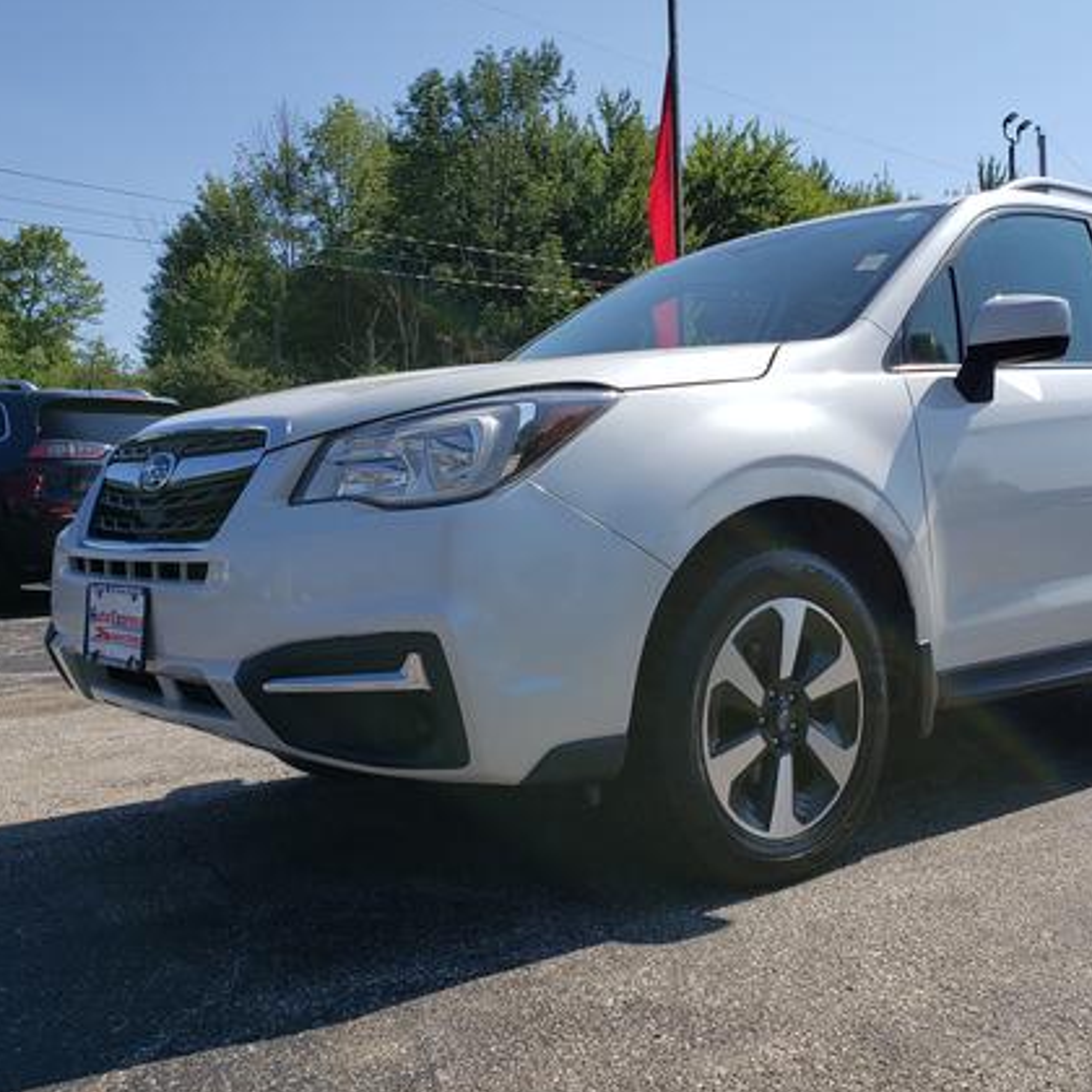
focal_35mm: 35
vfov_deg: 47.2
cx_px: 686
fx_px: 1249
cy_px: 530
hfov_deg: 46.8
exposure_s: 1/1686
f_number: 2.4
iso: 50
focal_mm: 4.3
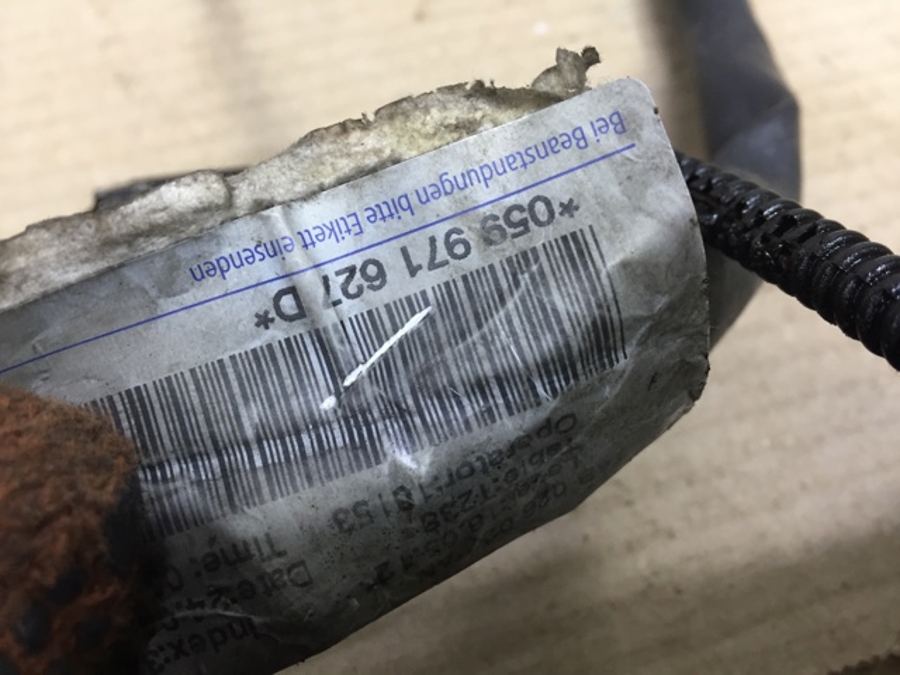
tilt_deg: -58.2
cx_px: 450
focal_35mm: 29
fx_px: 754
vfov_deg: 48.2
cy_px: 338
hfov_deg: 61.7
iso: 125
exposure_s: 1/33
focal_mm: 4.15
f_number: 2.2
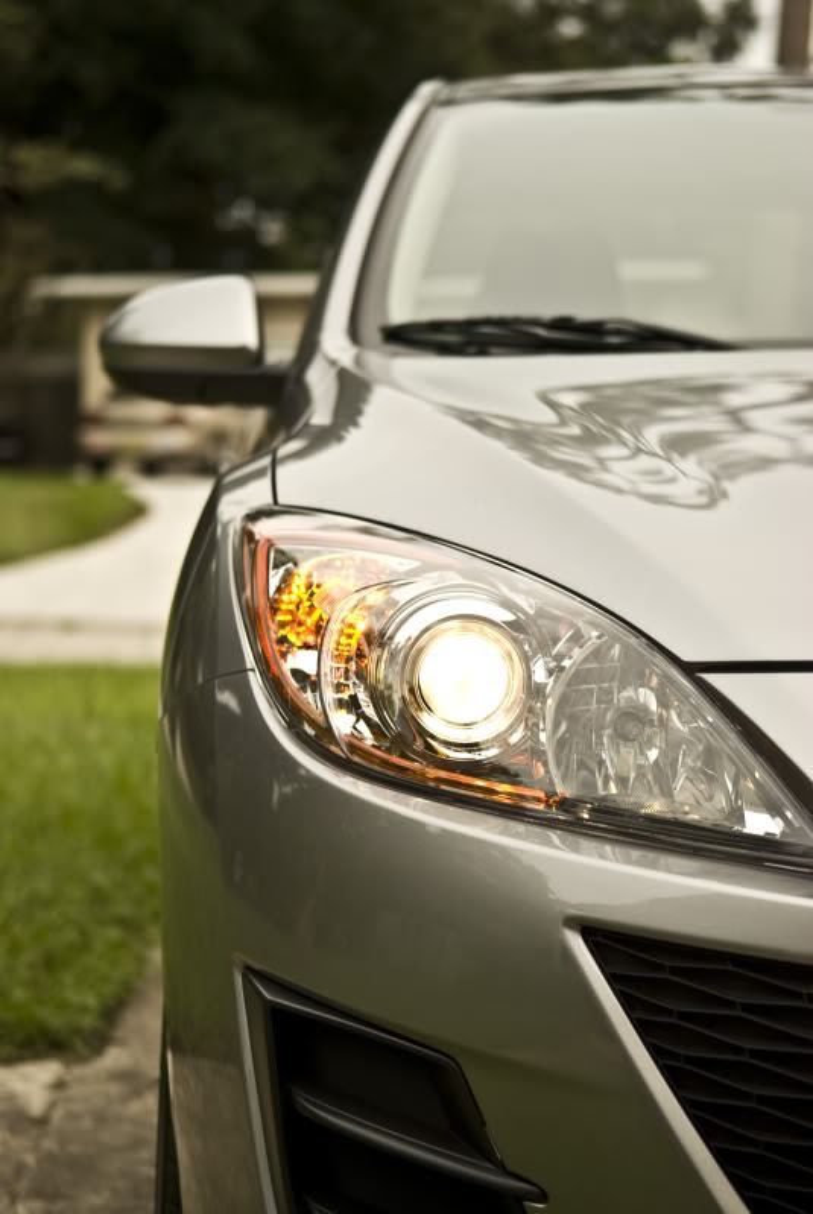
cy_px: 607
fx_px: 2431
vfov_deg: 28.0
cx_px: 406
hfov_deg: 19.0
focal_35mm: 72
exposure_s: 1/125
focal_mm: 48
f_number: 2.8
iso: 100
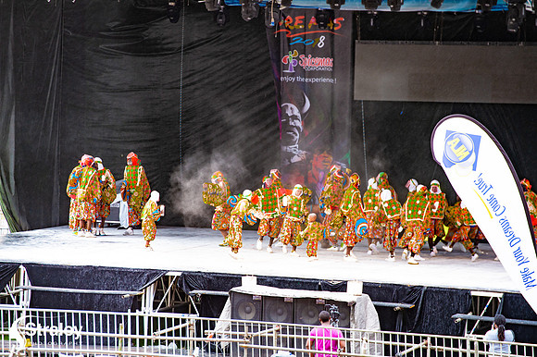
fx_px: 2907
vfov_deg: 7.0
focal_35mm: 195
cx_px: 268
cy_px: 178
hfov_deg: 10.6
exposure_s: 1/160
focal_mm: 195
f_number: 5
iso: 500
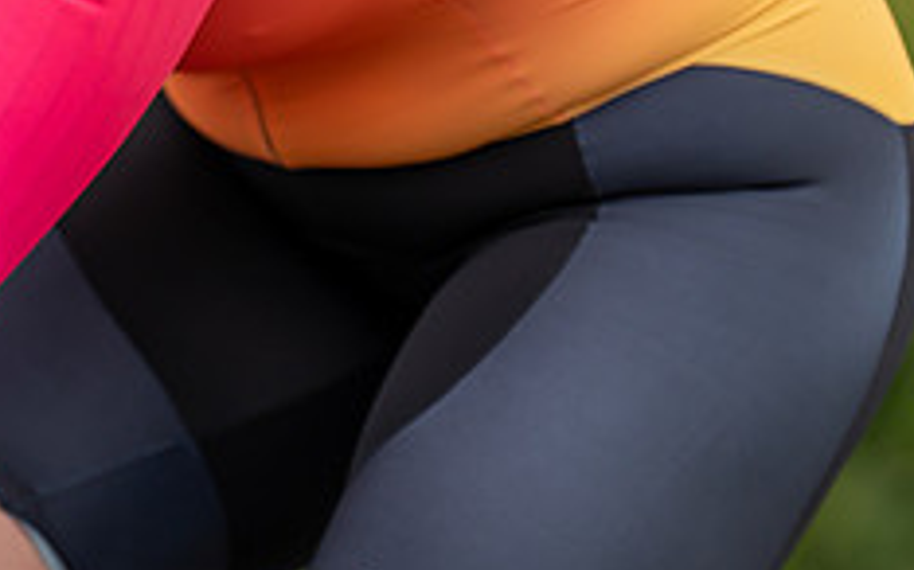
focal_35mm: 410
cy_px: -100
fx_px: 10208
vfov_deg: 3.2
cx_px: -203
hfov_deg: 5.1
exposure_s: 1/1250
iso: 160
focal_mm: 162
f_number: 3.2
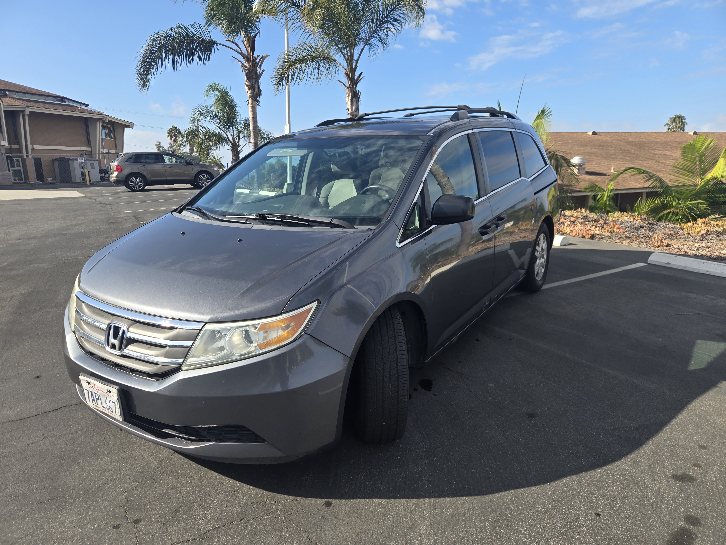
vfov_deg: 58.9
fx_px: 482
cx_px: 363
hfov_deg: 73.9
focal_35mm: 23
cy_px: 272
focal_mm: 5.4
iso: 25
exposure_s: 1/1123
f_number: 1.8
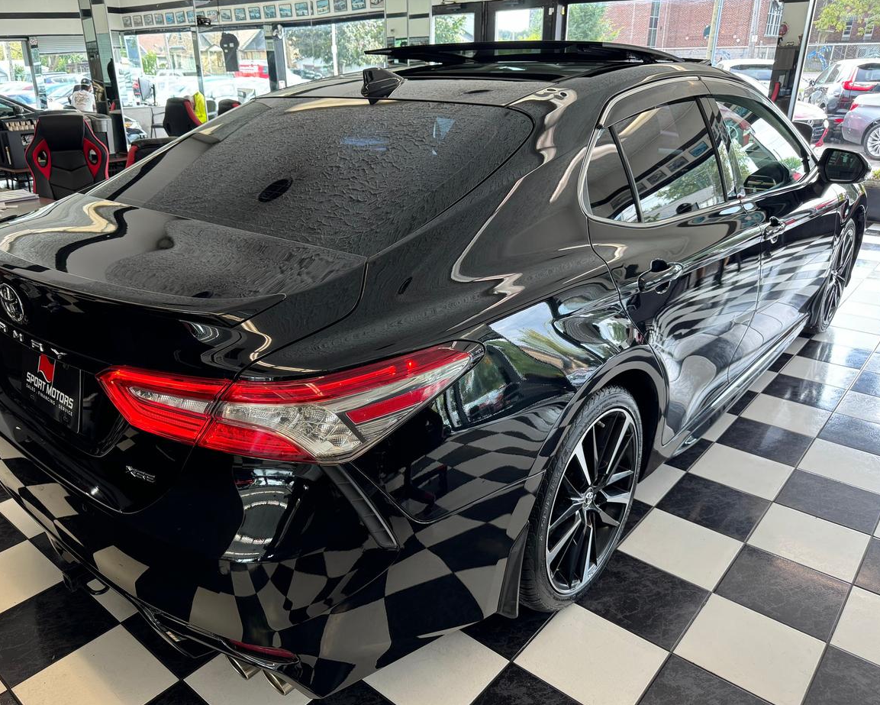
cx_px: 401
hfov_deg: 65.9
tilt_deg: -23.3
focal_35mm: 26
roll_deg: +1.3
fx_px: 677
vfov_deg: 54.9
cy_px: 364
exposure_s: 1/120
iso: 125
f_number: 1.78
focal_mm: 6.76
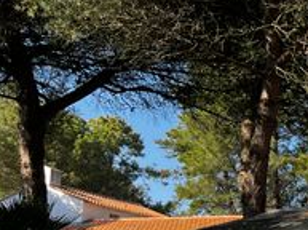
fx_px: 719
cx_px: 477
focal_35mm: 81
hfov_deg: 20.3
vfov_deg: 17.6
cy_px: 248
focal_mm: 5.7
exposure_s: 1/1344
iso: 50
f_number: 1.5
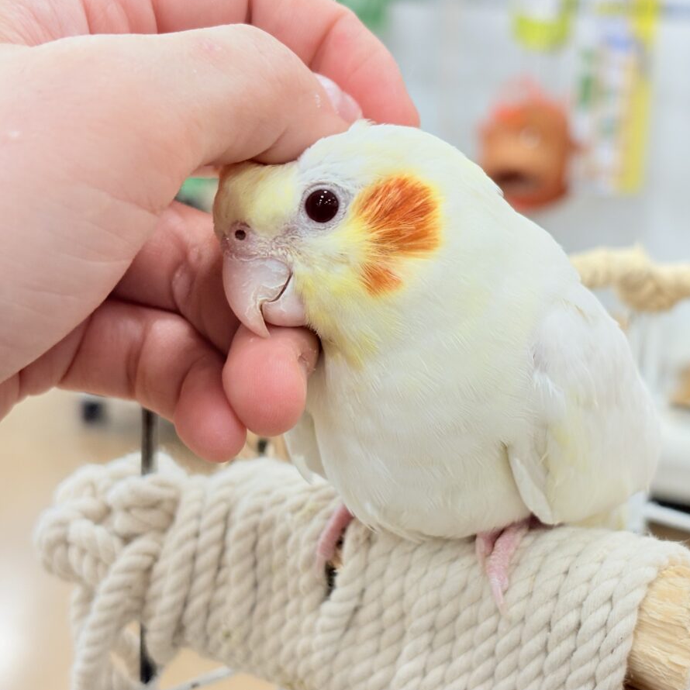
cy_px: 343
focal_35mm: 62
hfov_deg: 27.6
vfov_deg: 27.7
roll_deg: -2.9
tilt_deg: -12.9
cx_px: 452
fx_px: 1398
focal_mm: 5.96
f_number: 1.6
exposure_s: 1/50
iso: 50
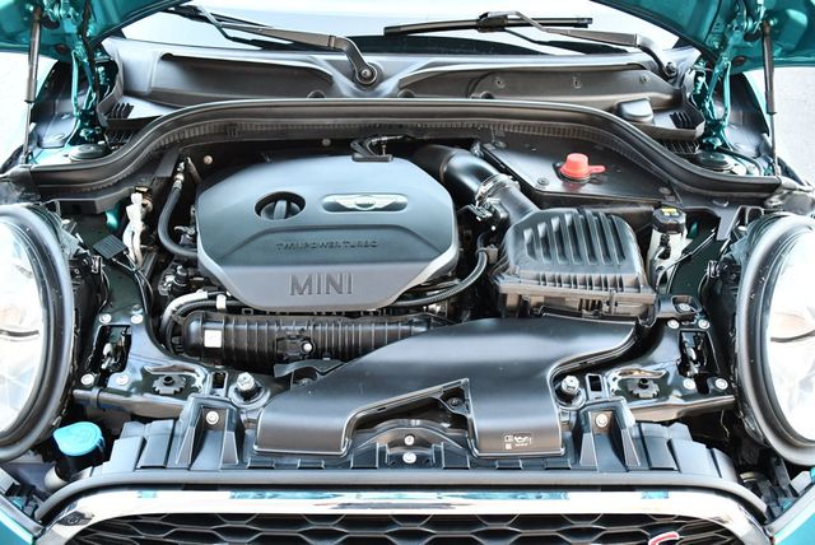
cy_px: 272
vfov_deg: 36.9
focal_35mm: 36
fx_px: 816
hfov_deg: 53.1
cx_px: 408
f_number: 3.5
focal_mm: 18
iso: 1000
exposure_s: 1/125
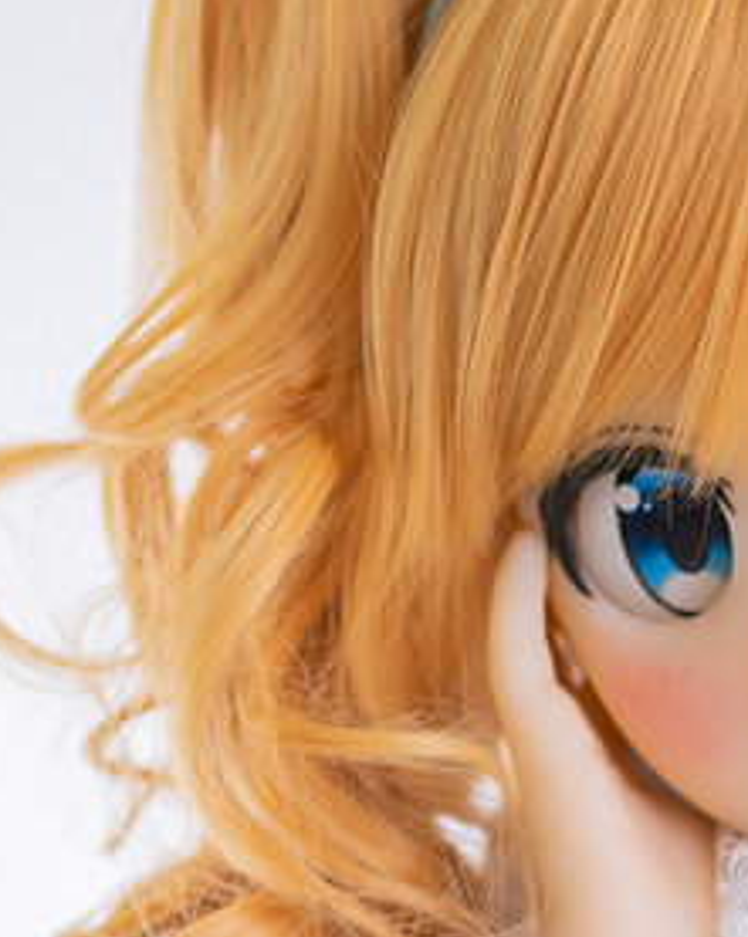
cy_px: 781
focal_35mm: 168
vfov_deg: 11.4
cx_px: 941
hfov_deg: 9.1
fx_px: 4657
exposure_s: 1/100
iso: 100
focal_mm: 55
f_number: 1.8
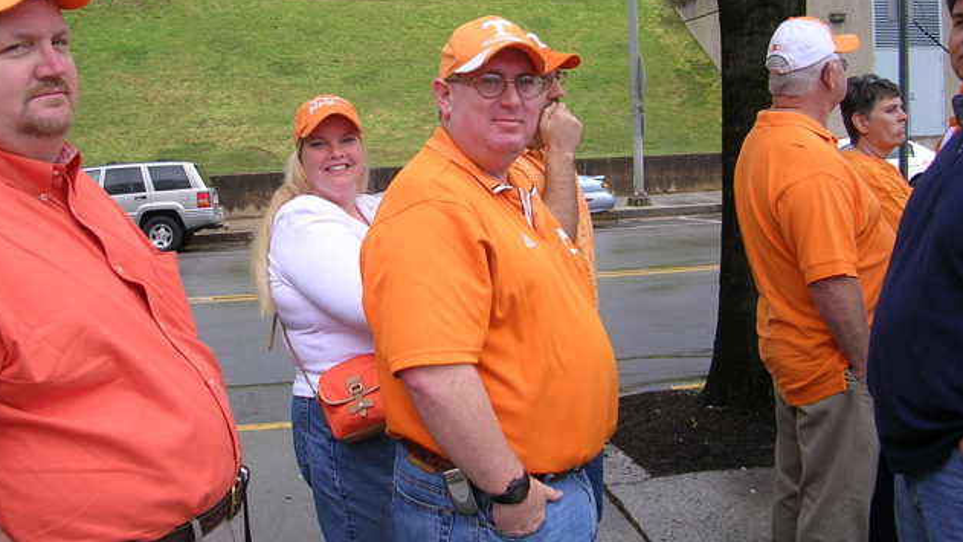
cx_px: 478
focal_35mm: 42
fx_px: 1073
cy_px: 200
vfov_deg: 28.2
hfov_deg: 48.4
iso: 50
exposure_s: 1/184
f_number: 2.8
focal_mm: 5.8
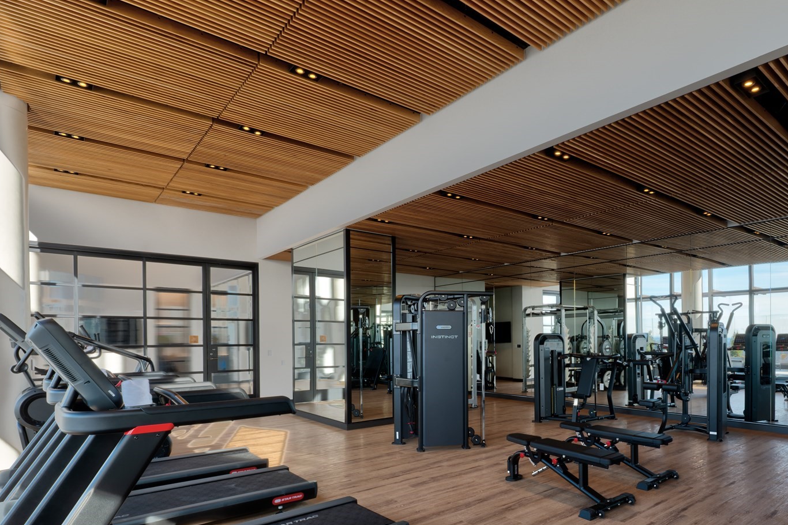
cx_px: 494
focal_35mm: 21
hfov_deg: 79.7
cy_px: 344
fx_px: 460
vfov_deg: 58.3
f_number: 16
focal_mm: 14
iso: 200
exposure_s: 1/4
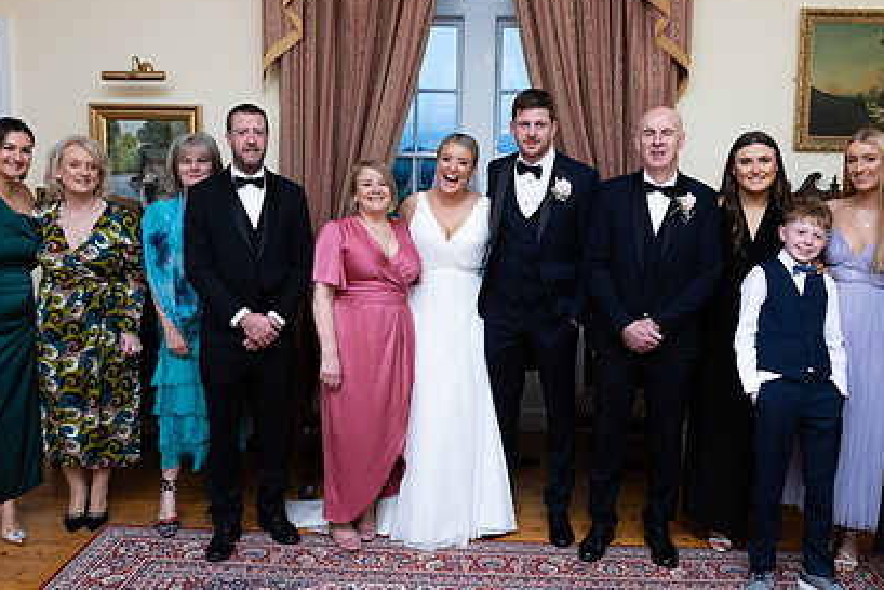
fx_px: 835
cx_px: 476
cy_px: 265
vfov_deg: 38.9
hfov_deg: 55.7
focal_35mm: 34
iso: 1000
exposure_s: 1/125
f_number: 5
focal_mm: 24
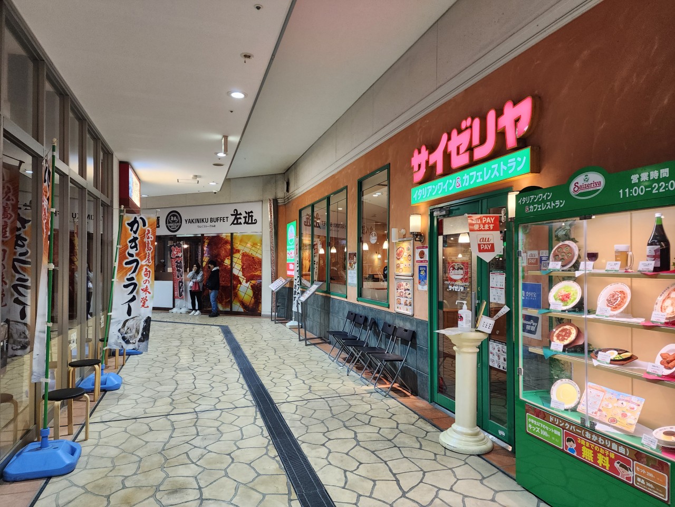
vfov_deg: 58.9
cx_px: 338
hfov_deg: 73.9
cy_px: 254
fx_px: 448
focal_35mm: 23
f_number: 1.8
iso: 200
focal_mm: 6.4
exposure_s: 1/120
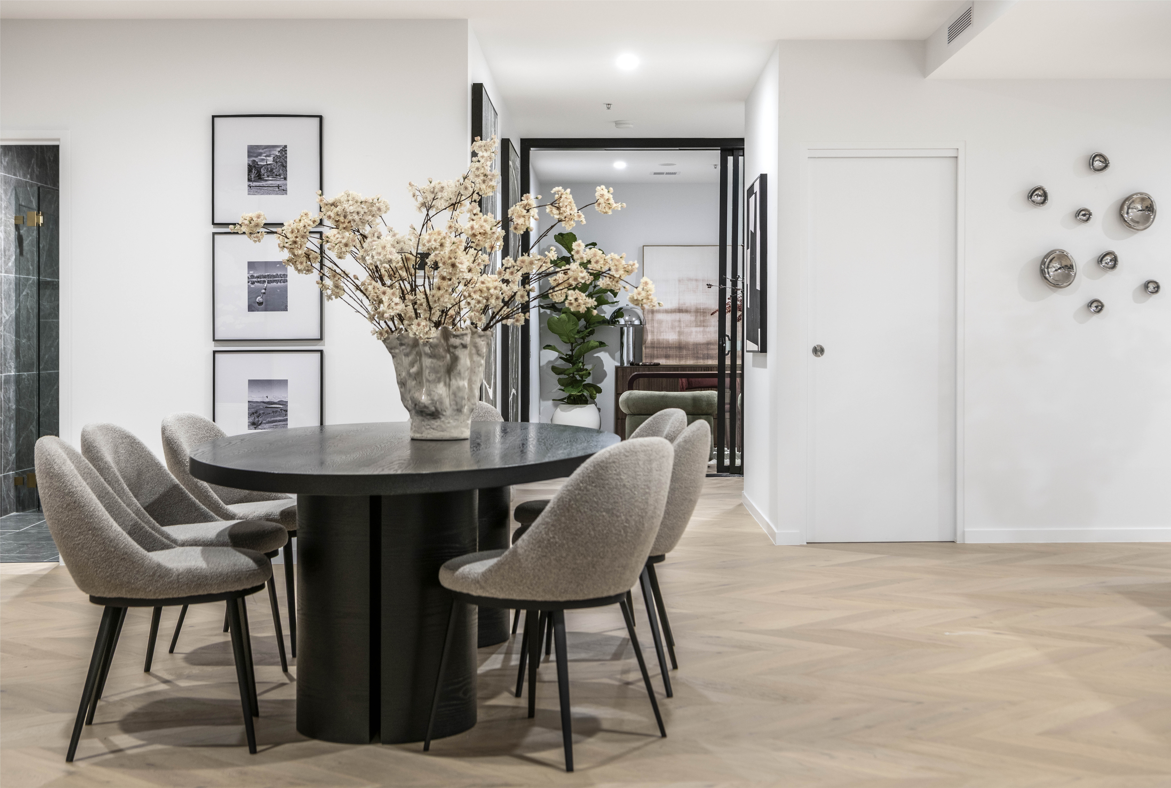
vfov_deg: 26.1
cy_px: 394
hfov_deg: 38.1
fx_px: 1696
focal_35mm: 52
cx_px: 586
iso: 125
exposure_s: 1.3
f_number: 7.1
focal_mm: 52
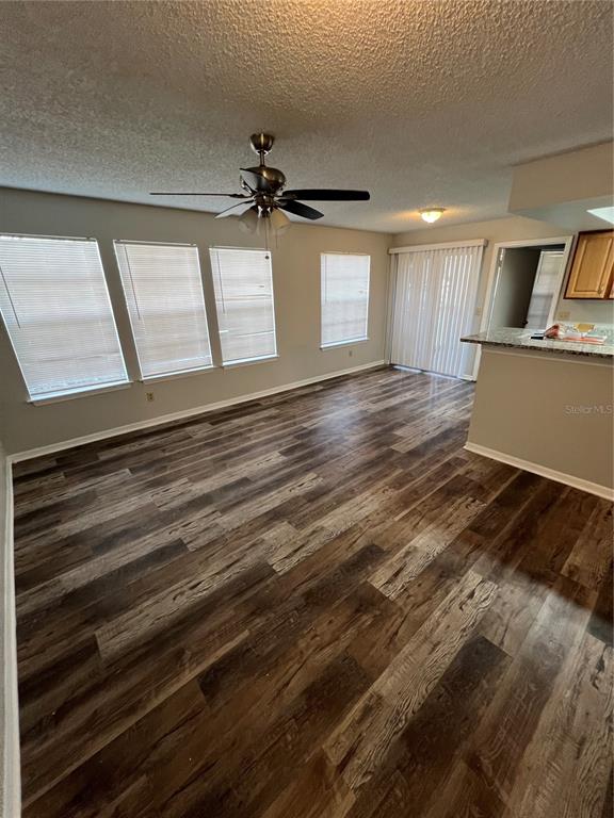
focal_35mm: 13
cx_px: 307
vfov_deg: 106.2
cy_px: 409
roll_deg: +0.4
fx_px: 307
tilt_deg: -20.9
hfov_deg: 89.9
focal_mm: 1.57
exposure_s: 1/60
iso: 200
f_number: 1.8
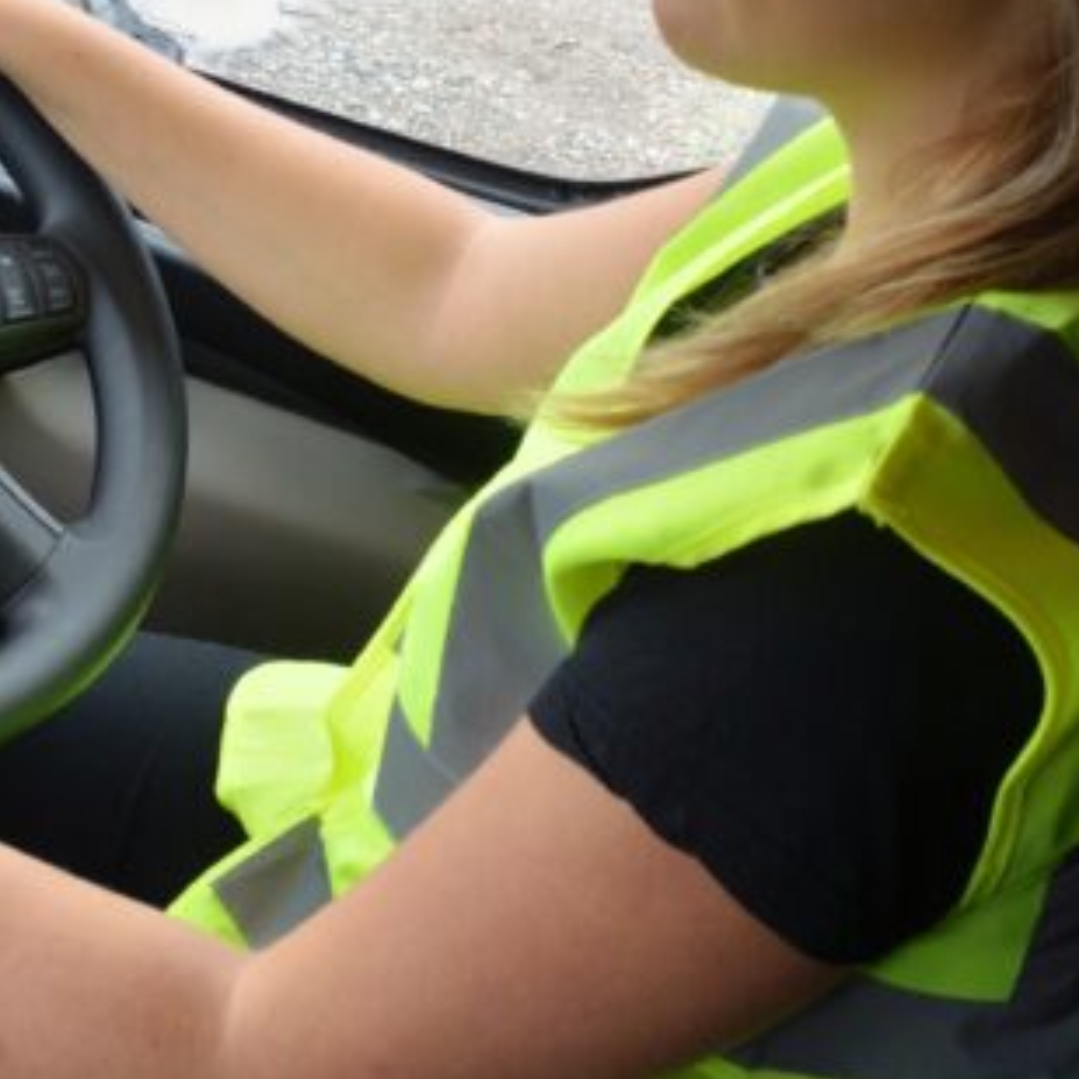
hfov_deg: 22.7
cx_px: 611
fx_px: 2680
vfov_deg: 22.2
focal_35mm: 76
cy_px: 91
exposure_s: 1/60
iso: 400
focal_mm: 18
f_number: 8
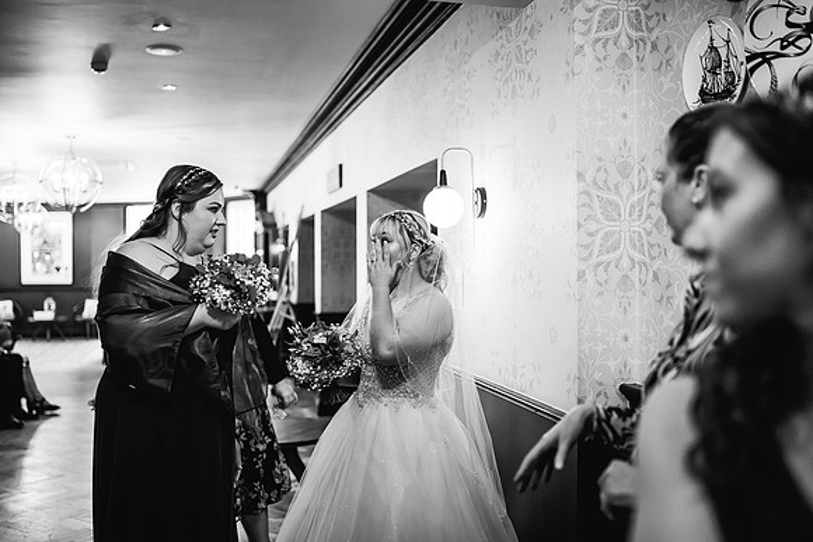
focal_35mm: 36
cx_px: 406
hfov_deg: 52.5
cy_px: 271
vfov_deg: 36.5
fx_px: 824
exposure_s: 1/250
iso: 1000
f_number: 1.4
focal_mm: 35
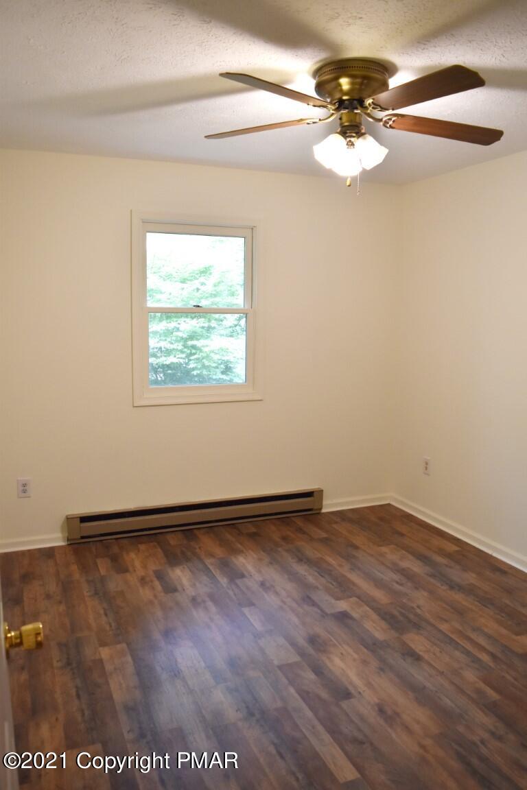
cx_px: 264
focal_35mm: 27
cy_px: 395
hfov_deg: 47.9
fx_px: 593
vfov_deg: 67.4
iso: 500
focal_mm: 18
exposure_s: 1/60
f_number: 4
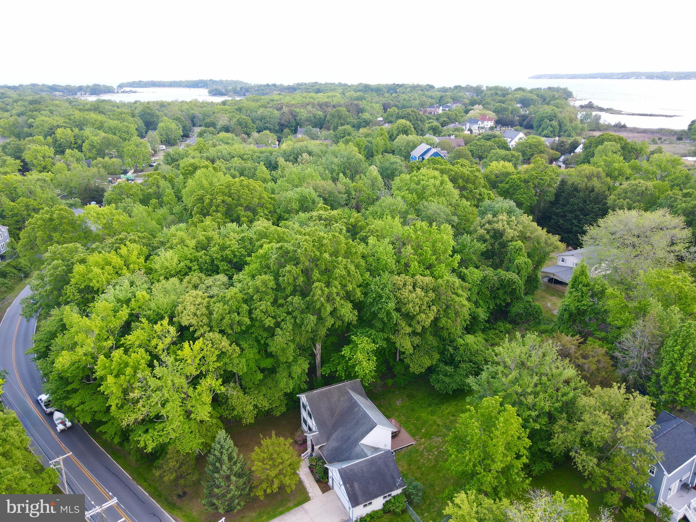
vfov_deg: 56.8
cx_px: 348
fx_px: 483
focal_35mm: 24
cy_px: 261
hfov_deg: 71.6
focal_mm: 4.5
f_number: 2.8
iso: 100
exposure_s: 1/30
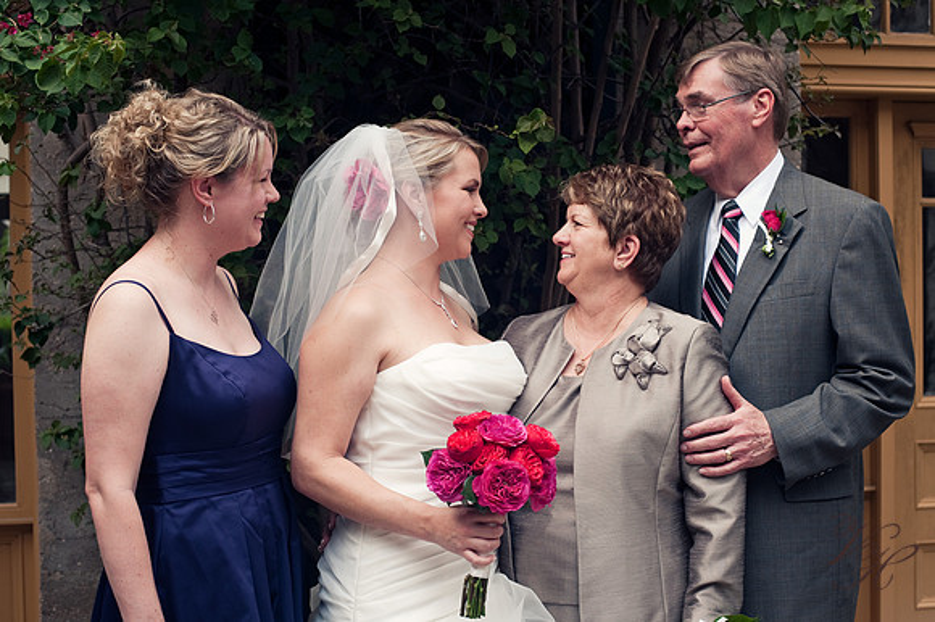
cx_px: 468
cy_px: 311
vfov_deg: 27.0
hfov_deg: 39.6
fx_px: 1298
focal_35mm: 50
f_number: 5.6
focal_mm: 50
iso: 400
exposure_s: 1/250
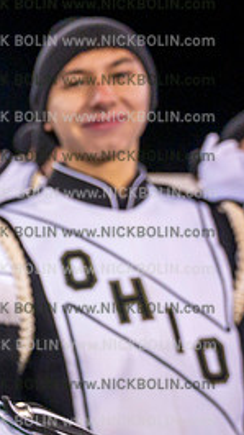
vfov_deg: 37.6
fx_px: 633
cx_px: -169
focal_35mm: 55
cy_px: 269
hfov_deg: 18.2
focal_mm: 24
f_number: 4.5
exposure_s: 1/640
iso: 5000
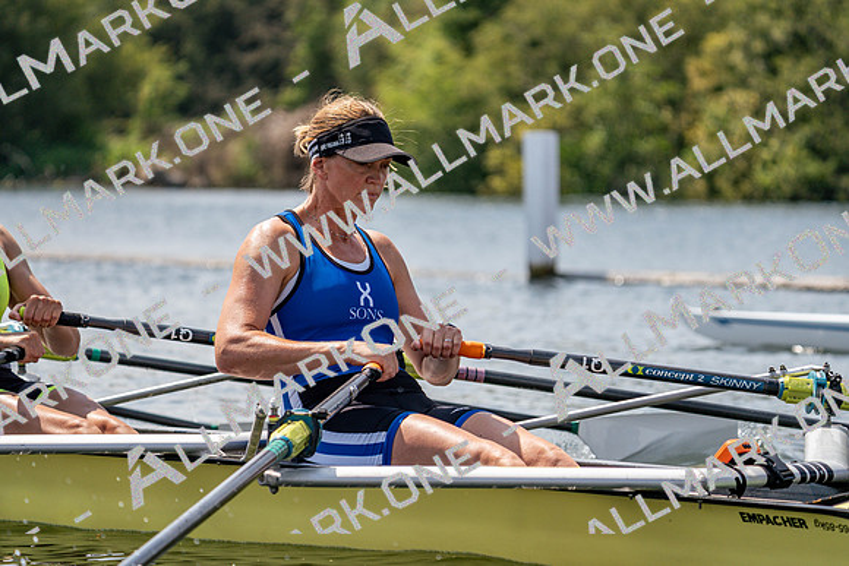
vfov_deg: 6.9
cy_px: 283
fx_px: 4718
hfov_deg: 10.3
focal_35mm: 200
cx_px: 424
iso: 200
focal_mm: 200
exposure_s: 1/1600
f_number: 5.6
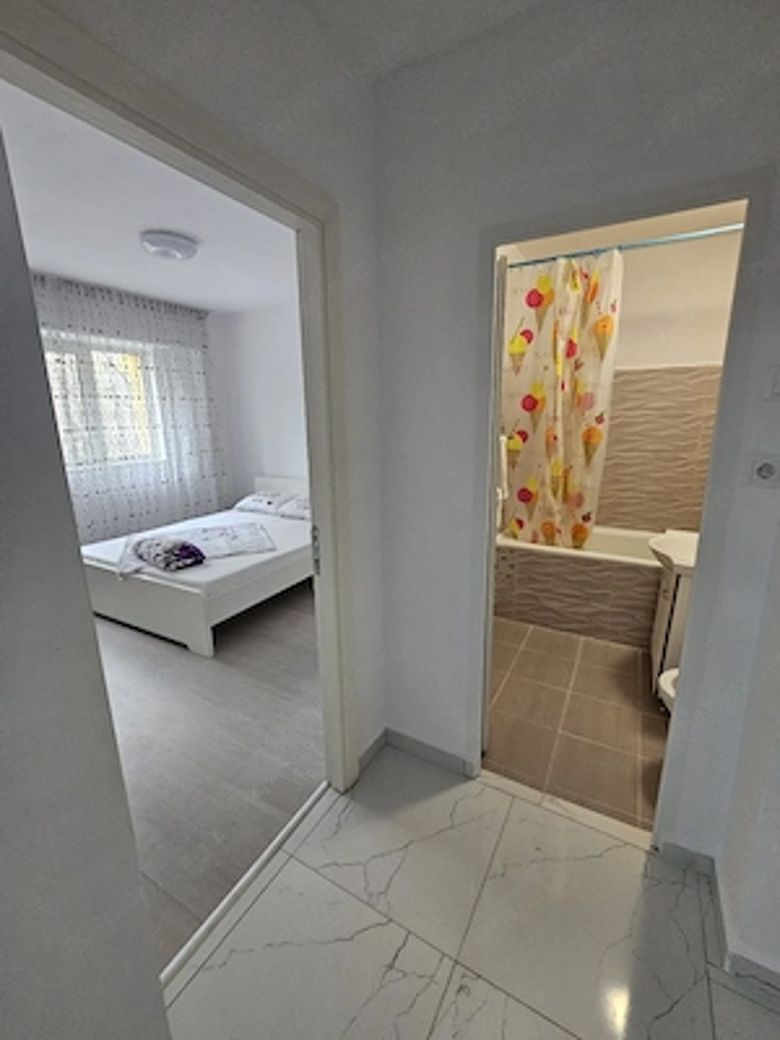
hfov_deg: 89.9
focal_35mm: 13
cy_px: 520
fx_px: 391
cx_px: 390
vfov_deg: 106.2
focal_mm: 2.2
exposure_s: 1/70.9
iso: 320
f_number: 2.2
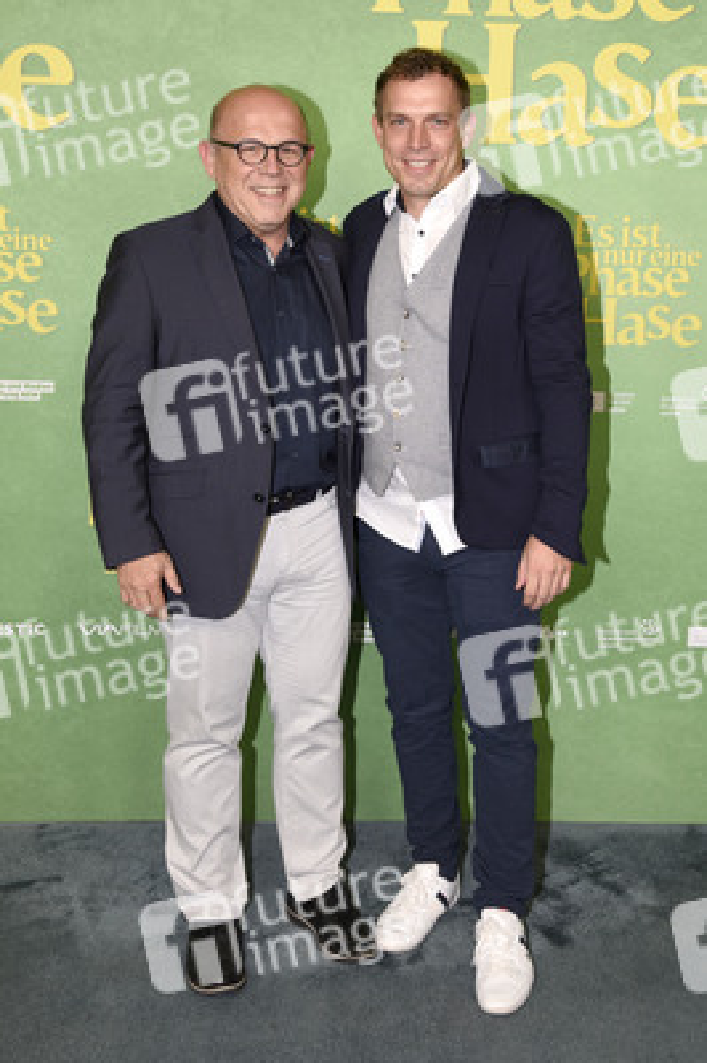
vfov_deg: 50.7
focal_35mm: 38
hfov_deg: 35.0
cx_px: 354
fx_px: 1121
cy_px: 532
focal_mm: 38
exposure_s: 1/125
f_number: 6.3
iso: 500
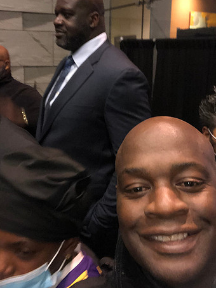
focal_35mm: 41
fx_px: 341
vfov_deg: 45.5
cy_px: 112
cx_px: 111
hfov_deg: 35.2
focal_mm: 2.87
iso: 320
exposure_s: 1/16
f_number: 2.2
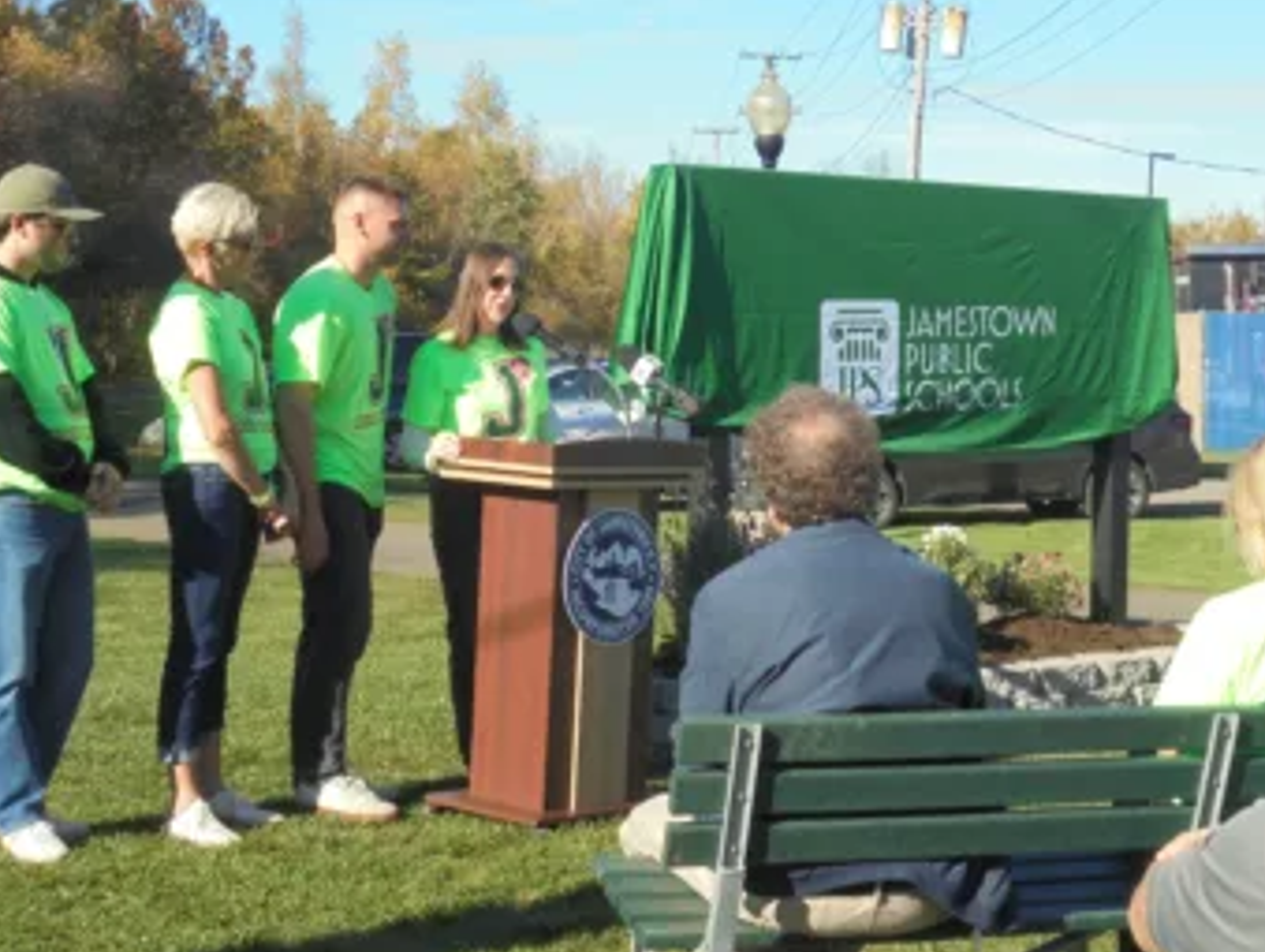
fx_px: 2414
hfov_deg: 29.4
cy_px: 426
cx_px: 668
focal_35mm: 66
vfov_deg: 22.3
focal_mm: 10.1
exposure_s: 1/250
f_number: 5.2
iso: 100
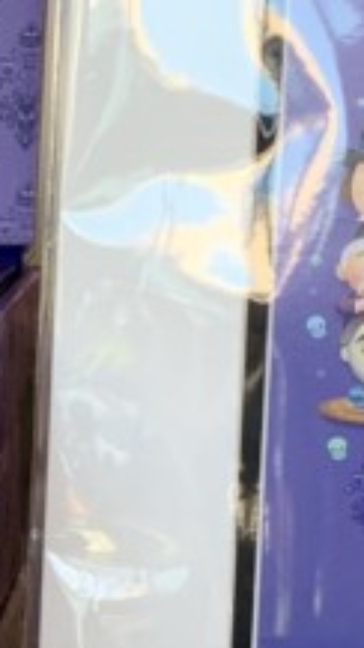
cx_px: -209
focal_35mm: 157
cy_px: 484
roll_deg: -0.7
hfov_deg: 7.6
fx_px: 2695
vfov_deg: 13.7
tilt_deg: -11.7
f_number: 1.8
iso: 50
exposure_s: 1/121
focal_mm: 4.25
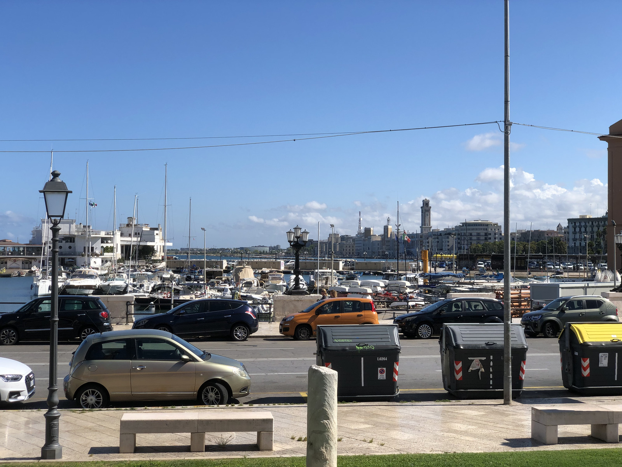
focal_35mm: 52
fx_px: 934
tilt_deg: +1.1
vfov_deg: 28.0
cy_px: 234
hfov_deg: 36.8
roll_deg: +0.7
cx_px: 311
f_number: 2.4
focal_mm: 6
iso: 16
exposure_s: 1/1473
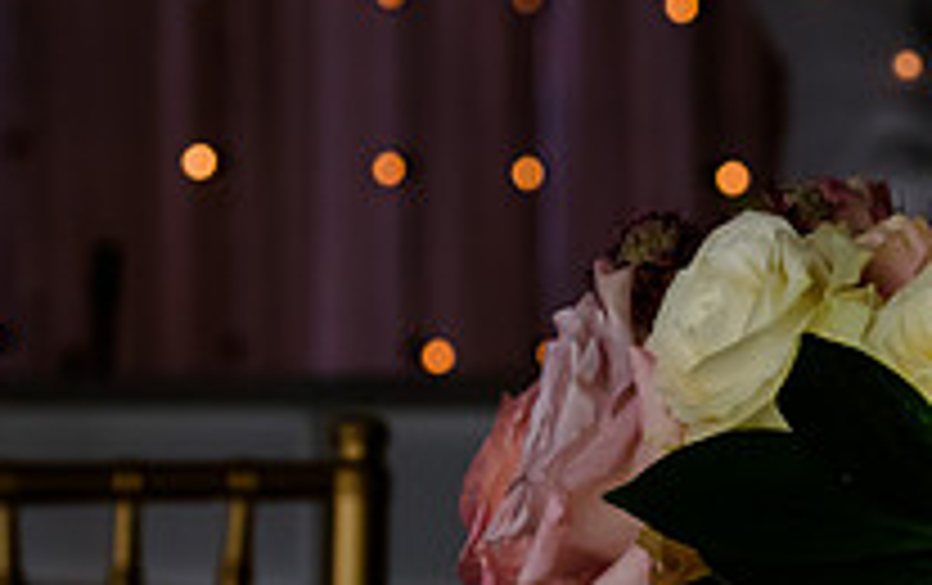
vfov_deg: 7.6
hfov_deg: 11.9
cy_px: 468
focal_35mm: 172
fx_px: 4375
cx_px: 1115
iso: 1600
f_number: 5.6
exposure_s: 1/1250
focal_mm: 52
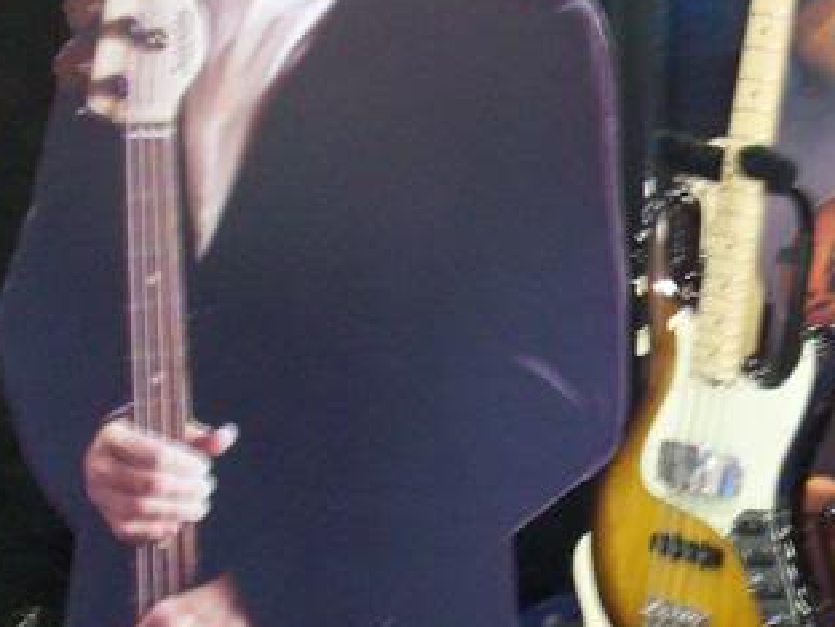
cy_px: 346
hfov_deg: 20.2
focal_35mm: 95
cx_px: 776
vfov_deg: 15.6
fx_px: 2292
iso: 184
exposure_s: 1/8
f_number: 2.8
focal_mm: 6.2
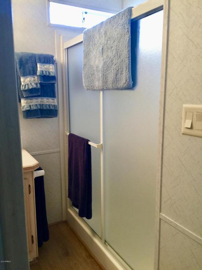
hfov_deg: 48.2
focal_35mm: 29
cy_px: 135
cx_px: 101
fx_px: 226
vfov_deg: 61.7
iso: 64
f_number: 2.2
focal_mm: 4.15
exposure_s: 1/15
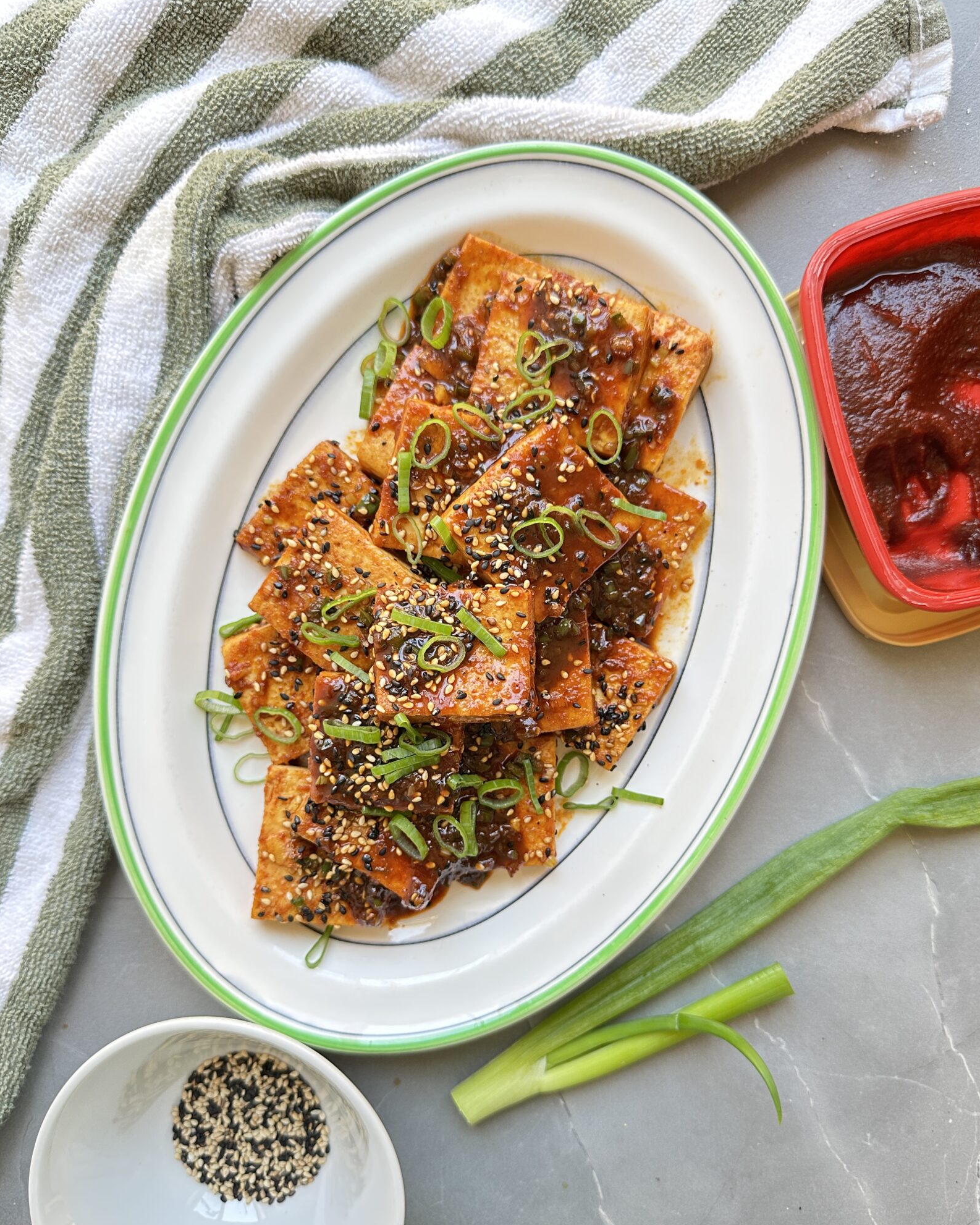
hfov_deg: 54.9
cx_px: 499
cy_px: 662
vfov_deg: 65.9
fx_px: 942
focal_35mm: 26
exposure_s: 1/78
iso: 250
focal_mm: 6.86
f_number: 1.78
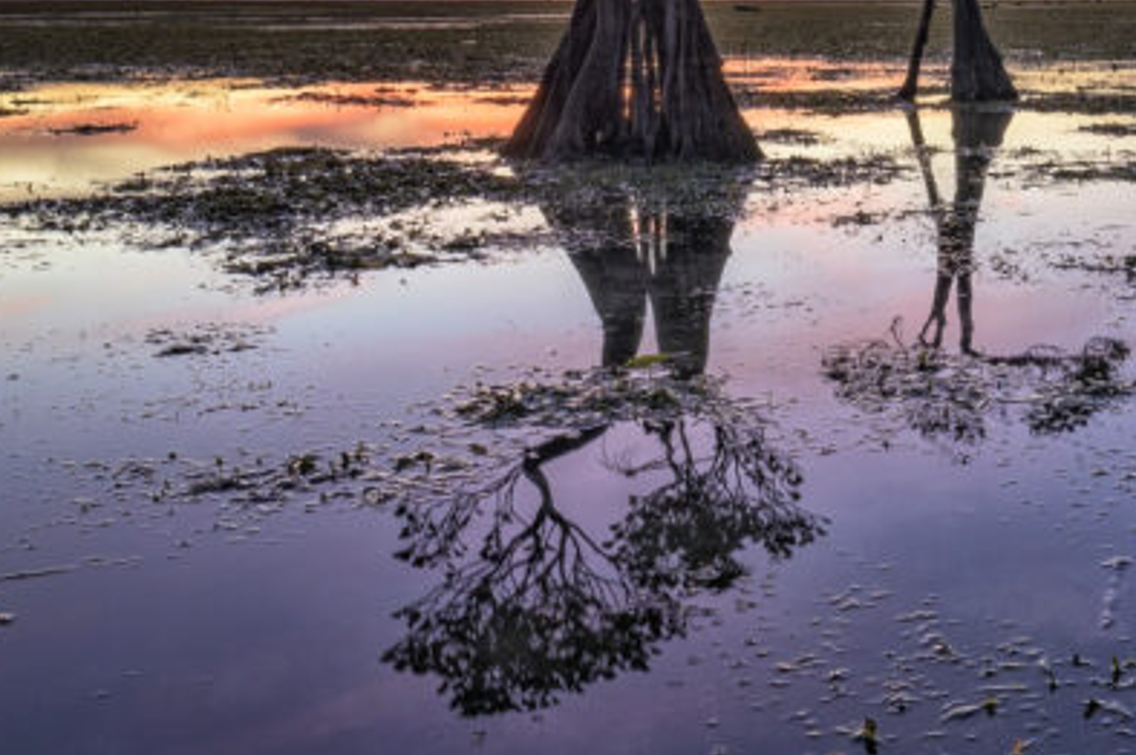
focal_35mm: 52
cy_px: 241
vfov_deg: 25.8
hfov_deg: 35.2
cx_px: 1090
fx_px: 1639
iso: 100
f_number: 16
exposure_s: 15
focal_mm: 20
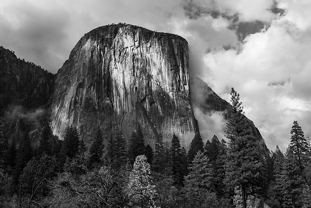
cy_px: 104
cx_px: 156
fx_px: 311
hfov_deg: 53.1
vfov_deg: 37.0
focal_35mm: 36
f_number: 9
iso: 200
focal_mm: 24
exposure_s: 1/320
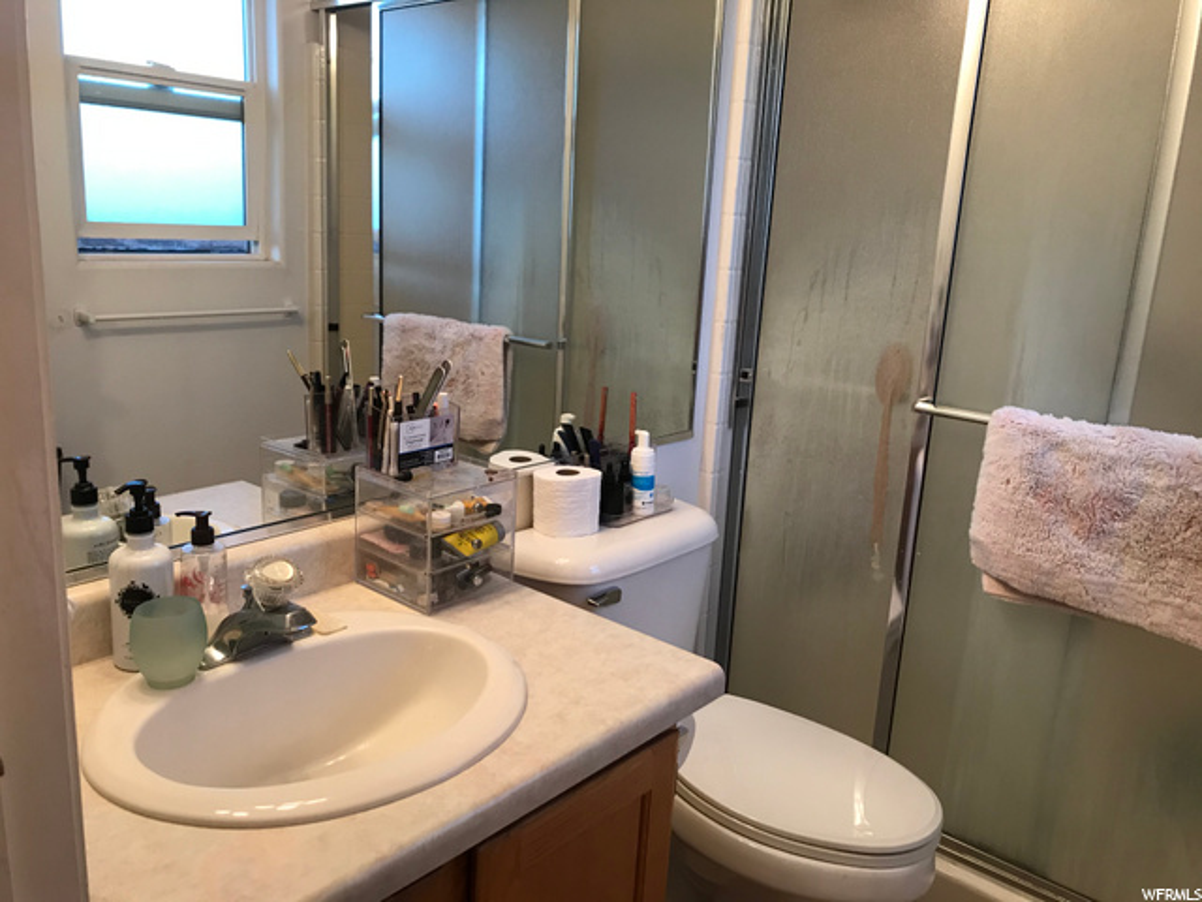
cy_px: 451
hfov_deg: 63.4
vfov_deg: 49.7
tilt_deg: -12.9
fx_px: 972
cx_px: 601
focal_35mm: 28
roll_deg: -3.8
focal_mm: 3.99
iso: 50
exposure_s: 1/15
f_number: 1.8
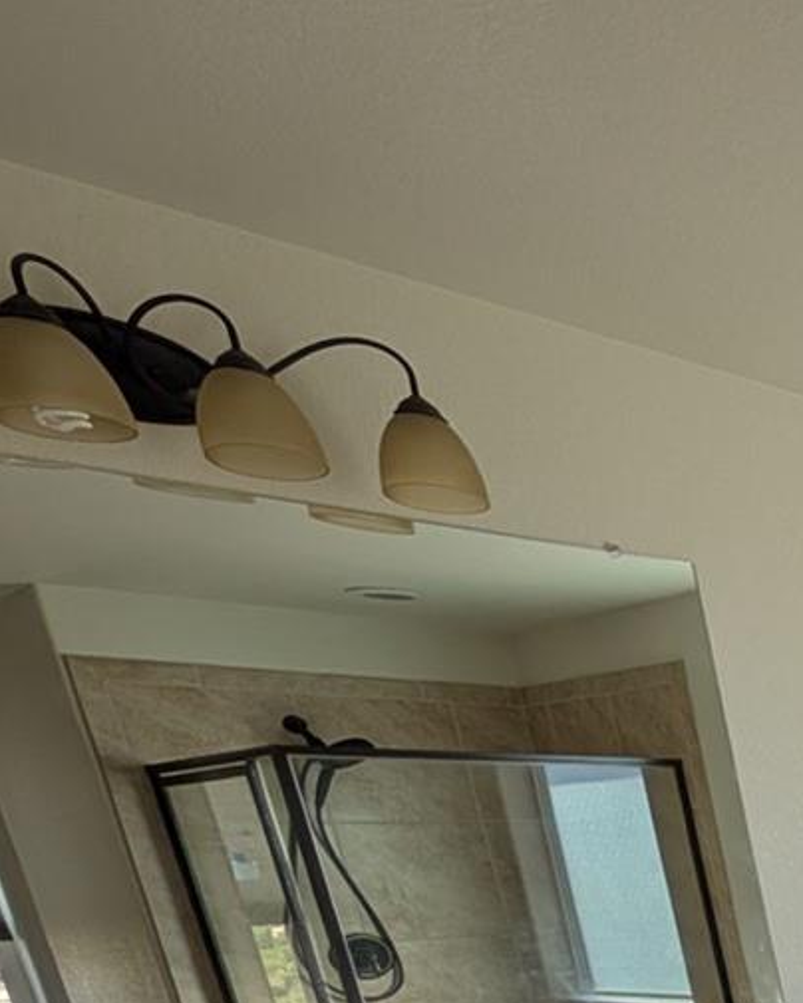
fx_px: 1099
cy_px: 1126
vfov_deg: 39.3
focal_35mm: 37
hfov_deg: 20.5
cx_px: 1550
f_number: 1.7
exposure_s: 1/616
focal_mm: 2.02
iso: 56
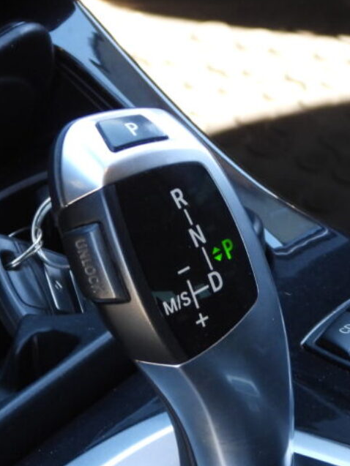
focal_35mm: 264
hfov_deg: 5.6
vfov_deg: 7.5
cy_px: 391
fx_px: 3558
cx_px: 316
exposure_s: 1/60
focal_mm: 18.9
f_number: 4
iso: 250
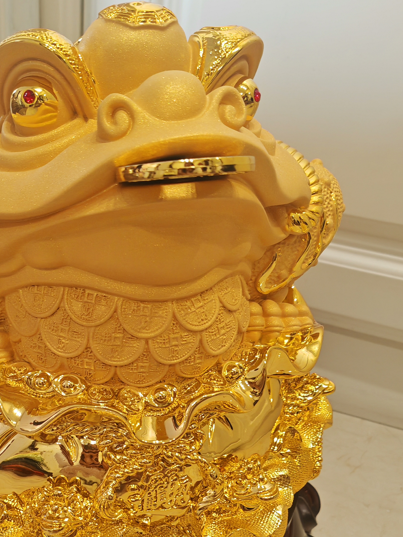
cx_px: 101
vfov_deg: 41.0
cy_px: 395
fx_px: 699
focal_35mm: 45
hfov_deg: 31.6
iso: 400
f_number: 1.9
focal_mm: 5.3
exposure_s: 1/50
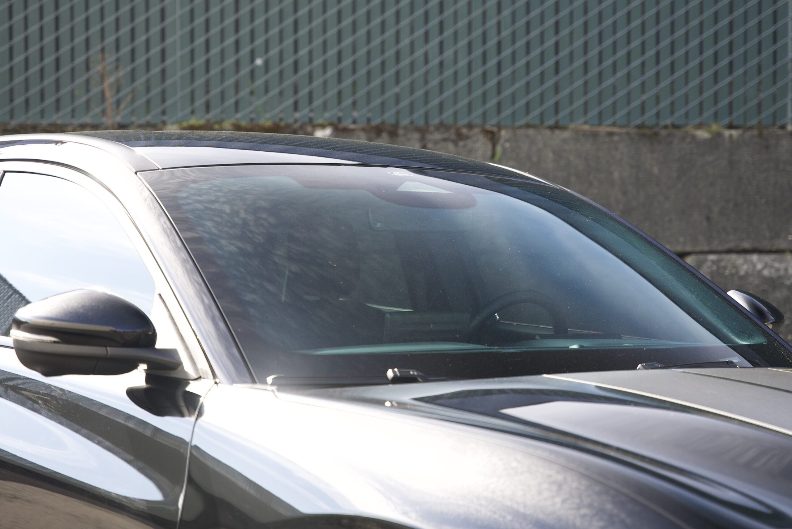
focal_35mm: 70
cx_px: 396
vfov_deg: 19.5
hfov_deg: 28.8
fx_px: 1541
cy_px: 264
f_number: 2.8
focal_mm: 70
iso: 160
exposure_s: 1/200
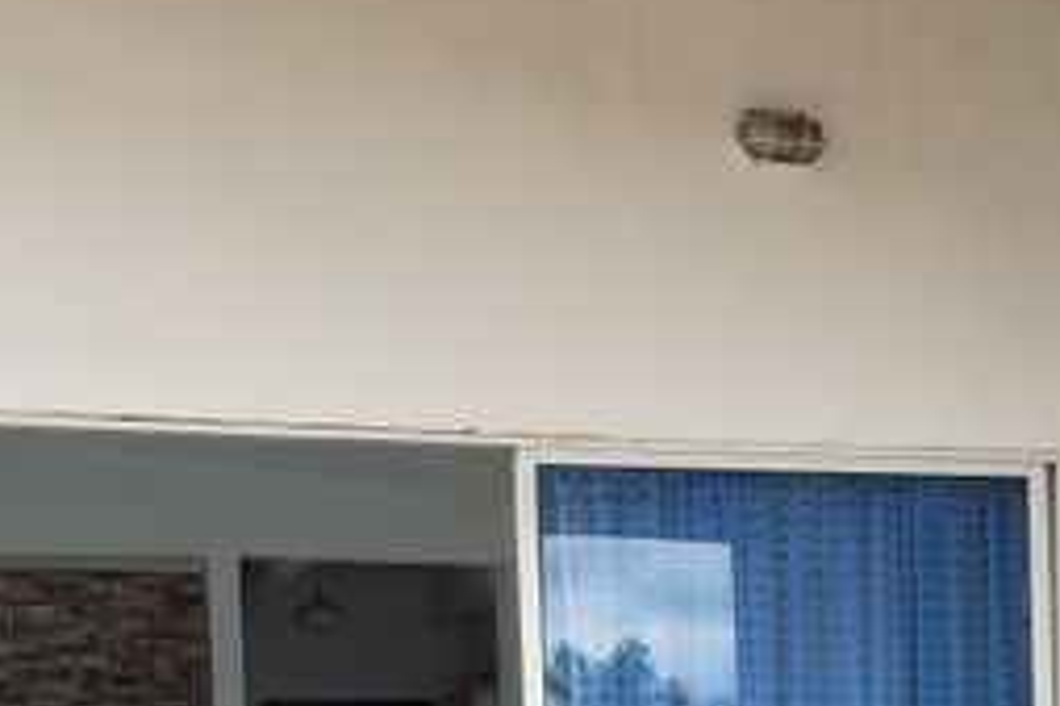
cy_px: 915
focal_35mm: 71
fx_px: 2089
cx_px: 712
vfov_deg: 17.9
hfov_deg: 28.3
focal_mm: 4.3
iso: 50
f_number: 2.4
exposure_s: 1/168
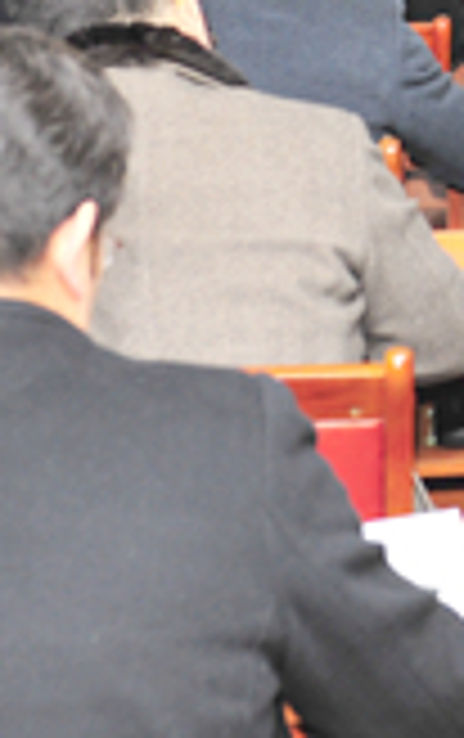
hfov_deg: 10.5
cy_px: -135
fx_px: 2399
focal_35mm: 119
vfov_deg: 16.8
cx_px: 784
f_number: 4
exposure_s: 1/125
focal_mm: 32
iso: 400
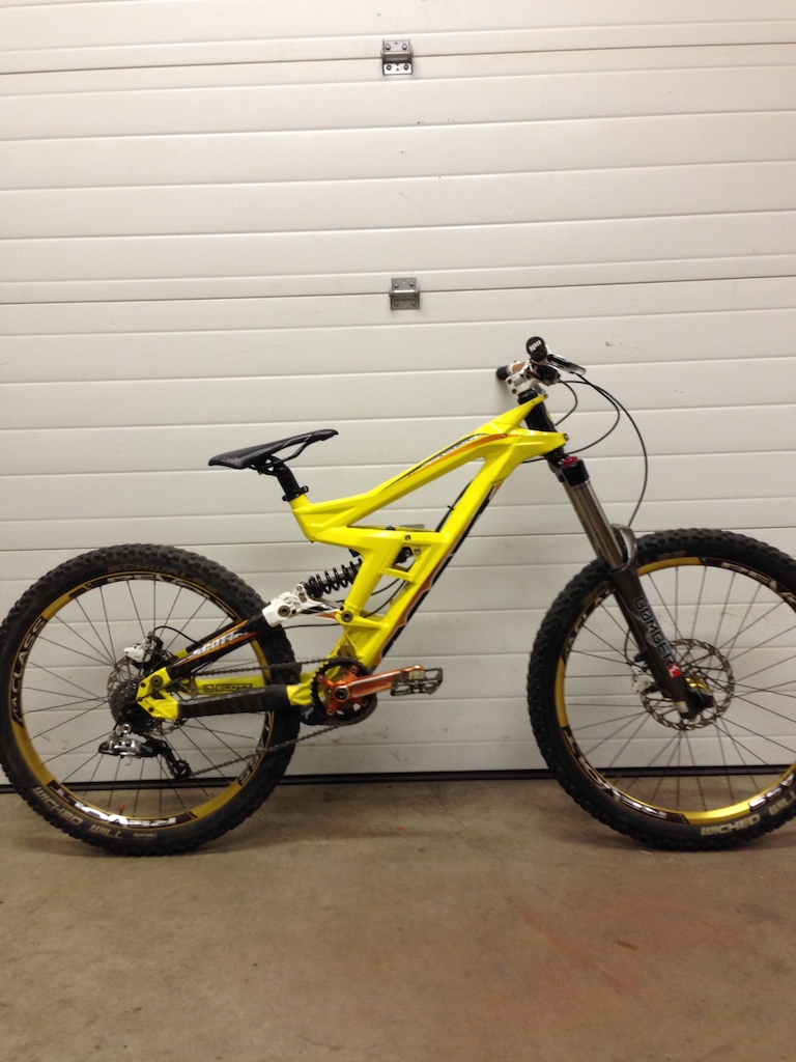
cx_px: 398
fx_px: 1012
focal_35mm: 33
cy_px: 531
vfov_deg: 55.4
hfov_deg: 42.9
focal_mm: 4.12
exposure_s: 1/20
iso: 100
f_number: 2.4
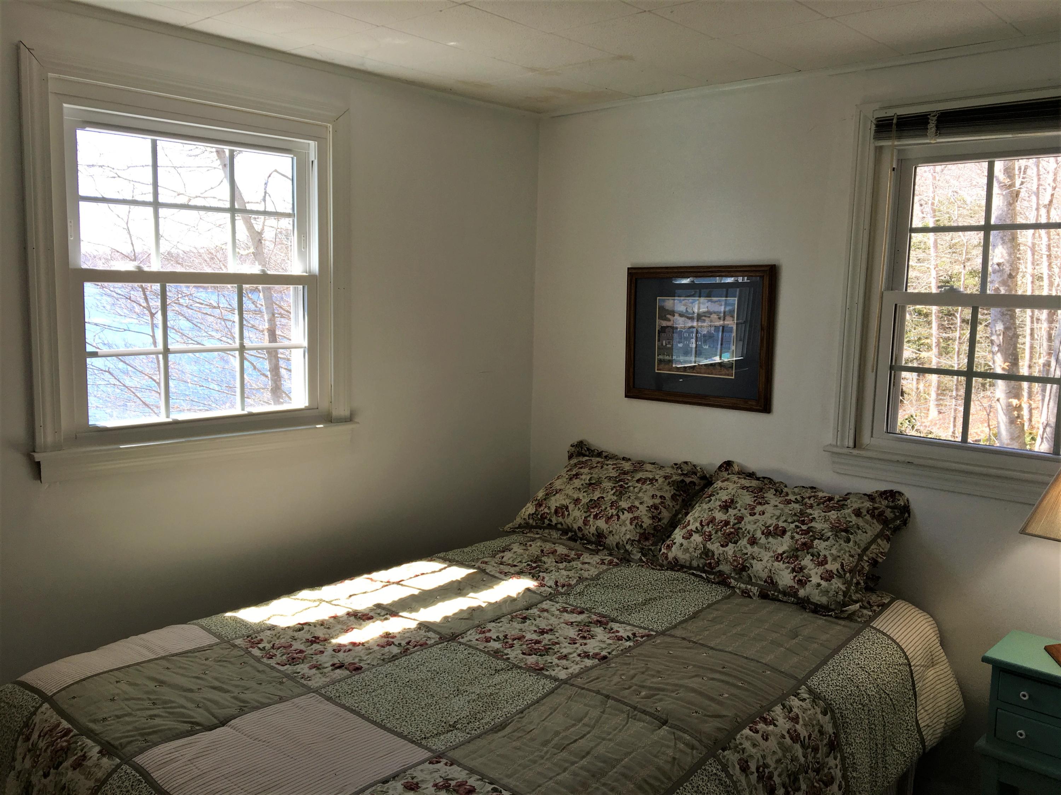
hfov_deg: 61.7
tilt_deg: -7.6
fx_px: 889
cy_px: 398
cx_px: 530
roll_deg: -1.7
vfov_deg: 48.2
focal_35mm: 29
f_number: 2.2
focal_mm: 4.15
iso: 25
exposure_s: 1/146
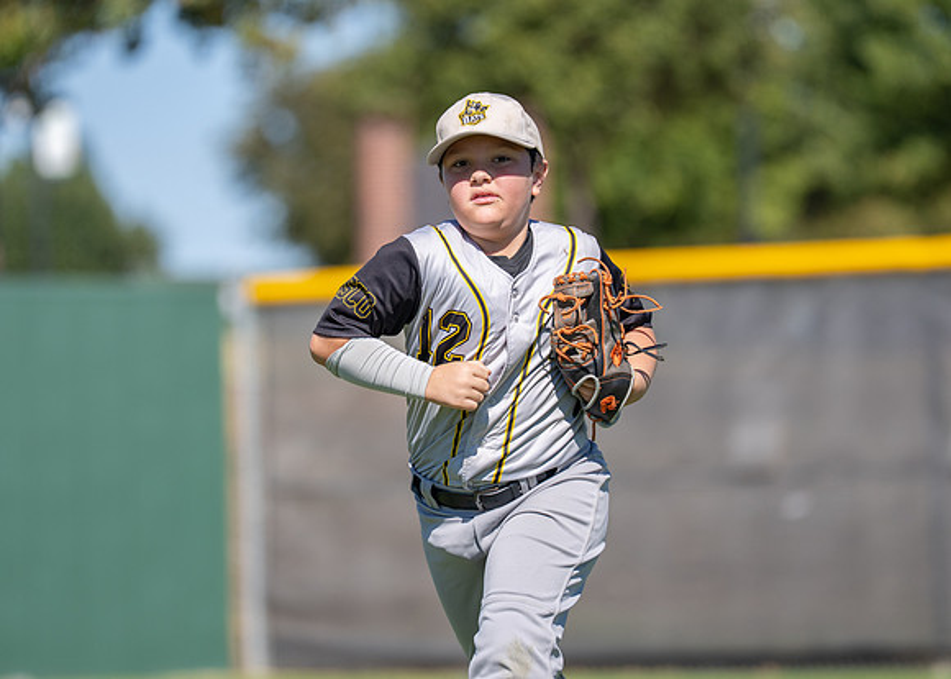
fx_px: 8502
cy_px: 302
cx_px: 473
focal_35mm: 315
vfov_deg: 4.6
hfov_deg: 6.4
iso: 100
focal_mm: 200
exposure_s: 1/2500
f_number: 2.8
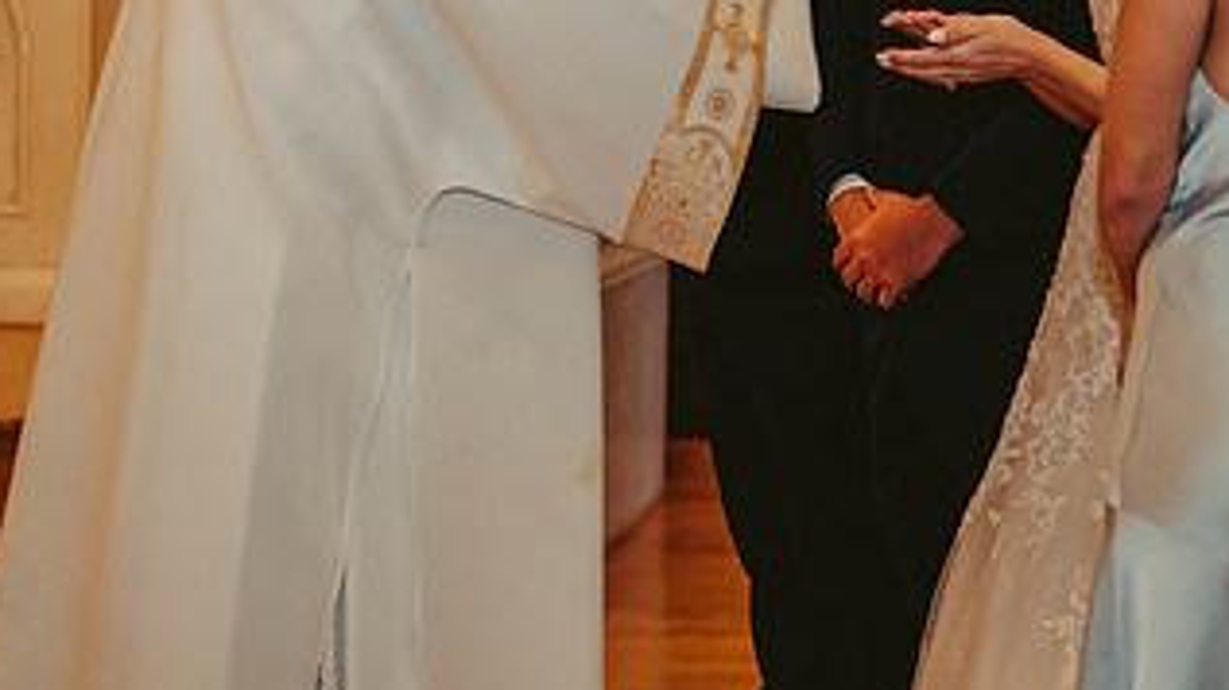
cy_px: -25
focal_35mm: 95
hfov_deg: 22.3
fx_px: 3095
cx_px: 915
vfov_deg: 12.5
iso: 800
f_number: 2.8
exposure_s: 1/100
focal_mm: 48
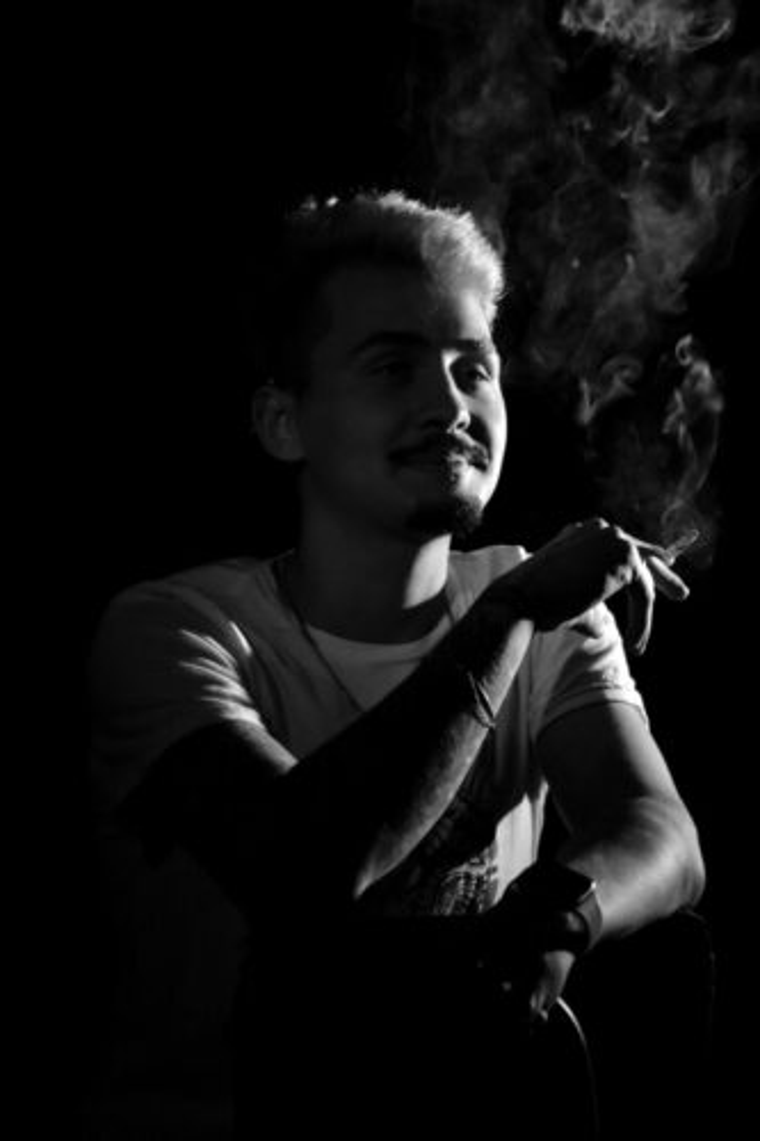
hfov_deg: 11.4
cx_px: 380
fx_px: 3802
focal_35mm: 120
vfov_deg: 17.1
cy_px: 570
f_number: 5.3
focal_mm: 80
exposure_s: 1/60
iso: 1600
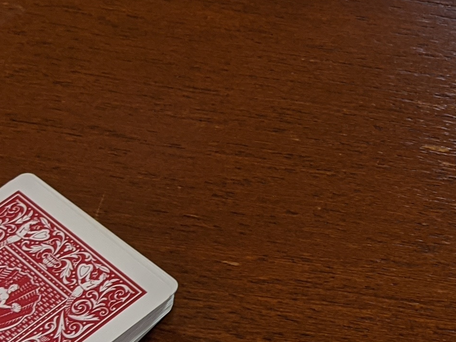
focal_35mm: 114
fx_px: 1502
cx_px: 540
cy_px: 137
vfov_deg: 13.0
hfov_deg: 16.6
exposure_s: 1/24
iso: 56
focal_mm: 4.38
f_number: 1.73
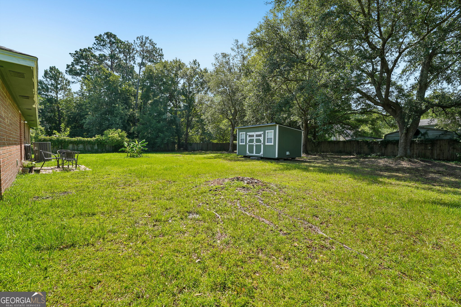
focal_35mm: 14
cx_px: 230
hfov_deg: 104.3
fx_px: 179
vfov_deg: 81.2
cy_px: 154
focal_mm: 14
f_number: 8
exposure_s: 1/100
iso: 100
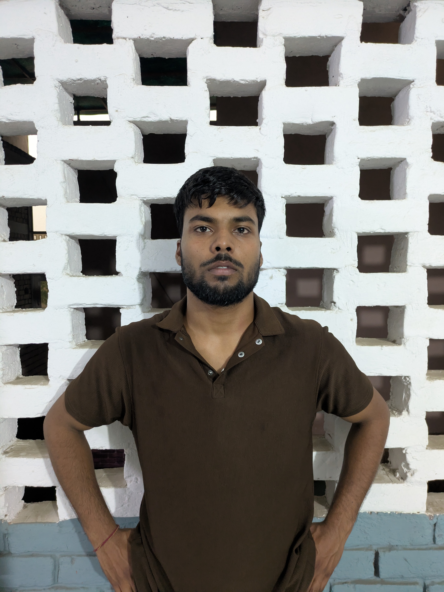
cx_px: 222
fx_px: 427
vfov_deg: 69.4
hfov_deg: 54.9
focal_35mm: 25
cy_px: 296
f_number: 1.89
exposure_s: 1/25
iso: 555
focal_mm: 5.43
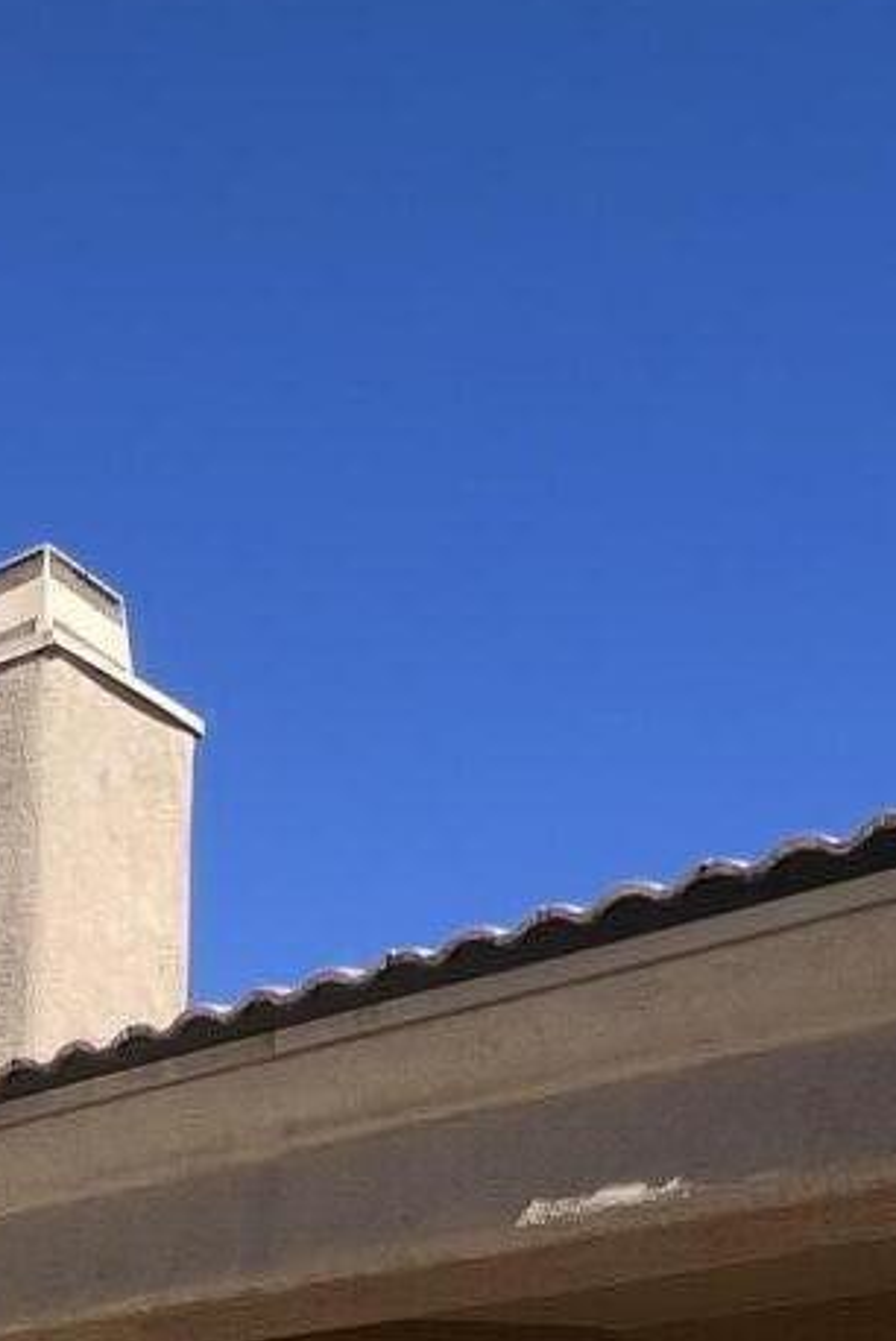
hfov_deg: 22.0
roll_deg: -0.9
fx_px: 2199
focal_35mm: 59
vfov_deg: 28.3
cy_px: 1716
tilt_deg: +6.7
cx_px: -47
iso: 32
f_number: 1.8
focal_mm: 1.57
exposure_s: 1/2016
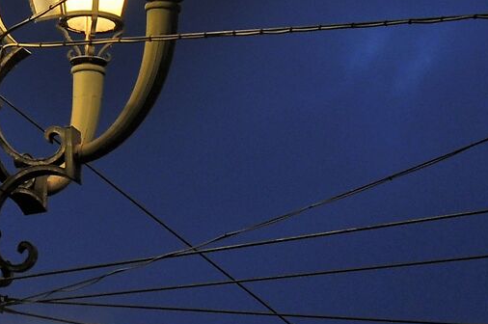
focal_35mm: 356
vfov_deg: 3.8
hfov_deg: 5.8
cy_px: 567
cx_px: -40
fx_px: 4820
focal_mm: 50
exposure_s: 1/10
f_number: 5.6
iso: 200
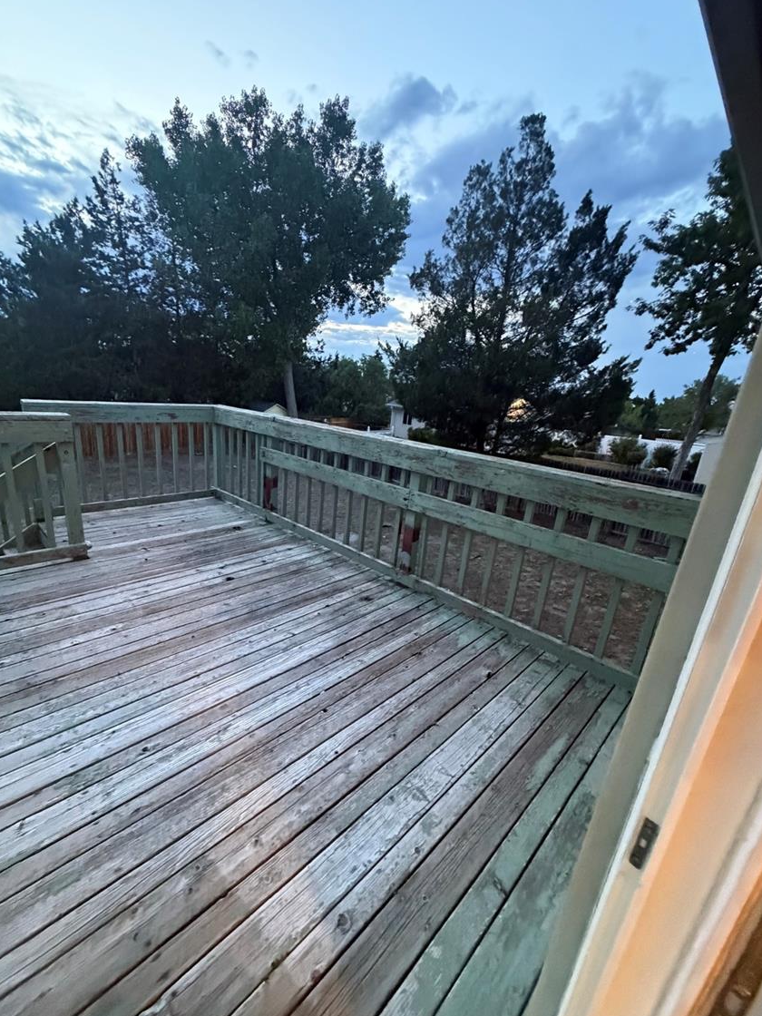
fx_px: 440
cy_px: 522
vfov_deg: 98.1
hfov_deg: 81.7
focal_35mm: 15
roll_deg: -5.3
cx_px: 362
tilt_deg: -16.5
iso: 1000
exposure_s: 1/60
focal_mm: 2.22
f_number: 2.2
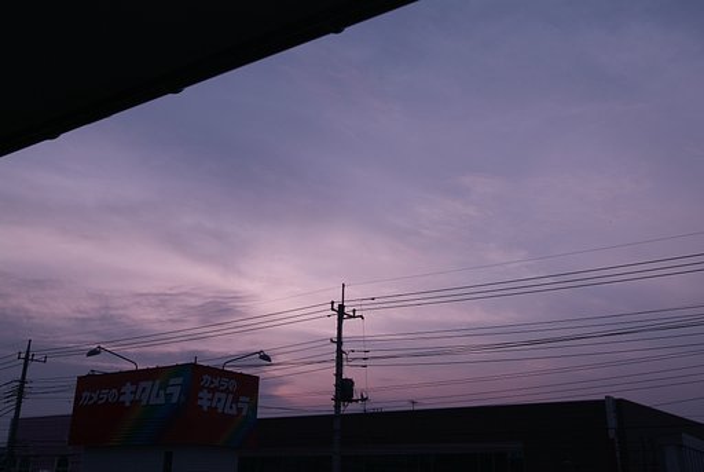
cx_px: 352
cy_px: 236
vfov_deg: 40.1
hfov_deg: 57.2
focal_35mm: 33
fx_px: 646
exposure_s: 1/350
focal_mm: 22
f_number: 9.5
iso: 200
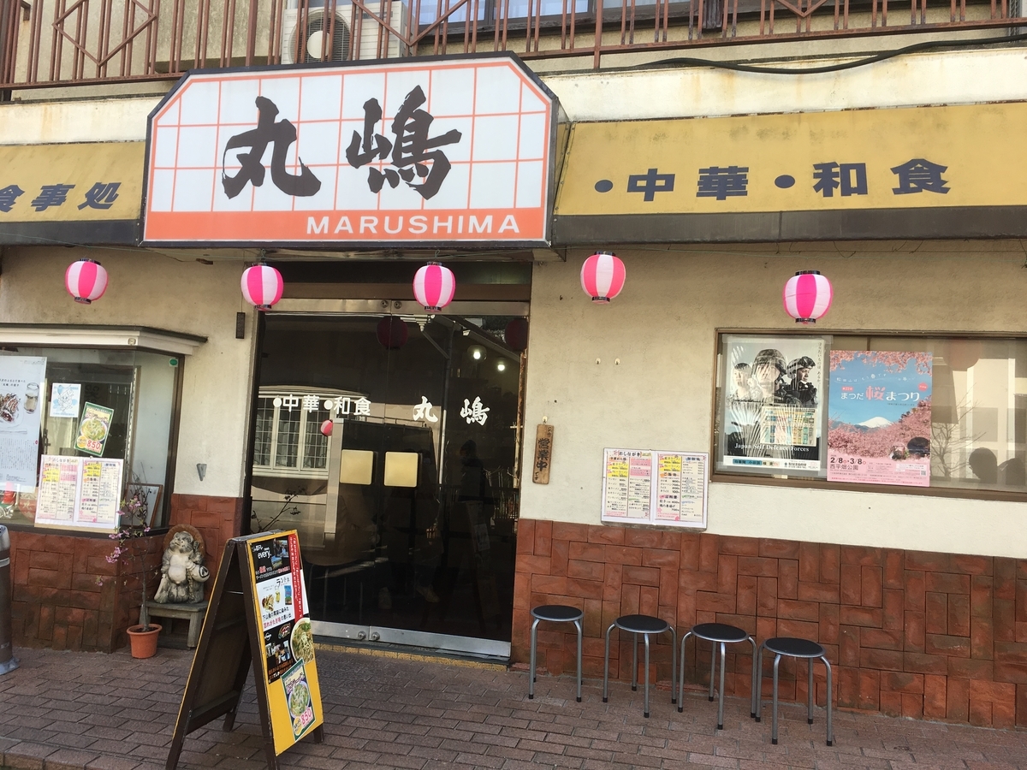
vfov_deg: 48.2
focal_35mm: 29
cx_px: 514
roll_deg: -3.9
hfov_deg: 61.7
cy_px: 385
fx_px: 860
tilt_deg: +4.2
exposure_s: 1/243
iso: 25
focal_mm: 4.15
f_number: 2.2
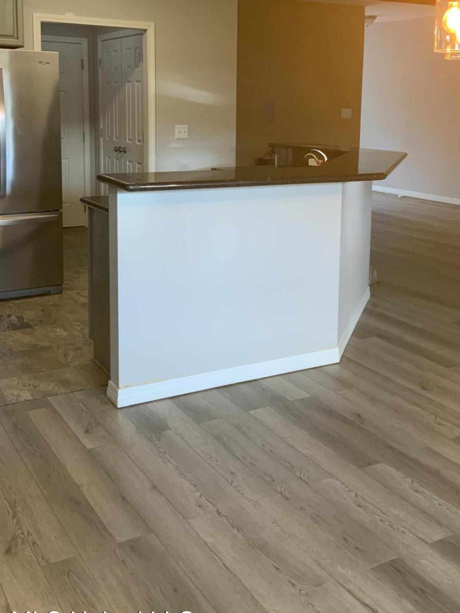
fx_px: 762
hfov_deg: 33.5
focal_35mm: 43
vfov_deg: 43.3
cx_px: 266
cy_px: 209
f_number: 1.8
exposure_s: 1/60
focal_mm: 3
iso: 80
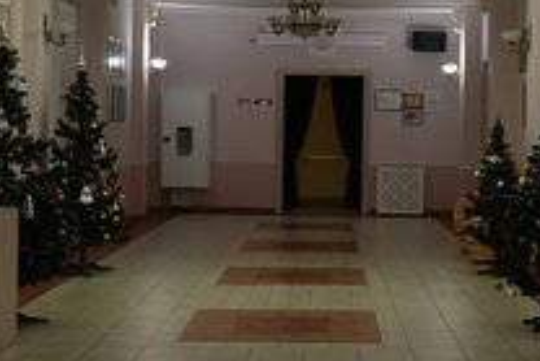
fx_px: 1126
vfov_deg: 18.2
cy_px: 134
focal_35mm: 75
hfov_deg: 26.8
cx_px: 374
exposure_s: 1/160
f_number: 2.8
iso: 8000
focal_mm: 39
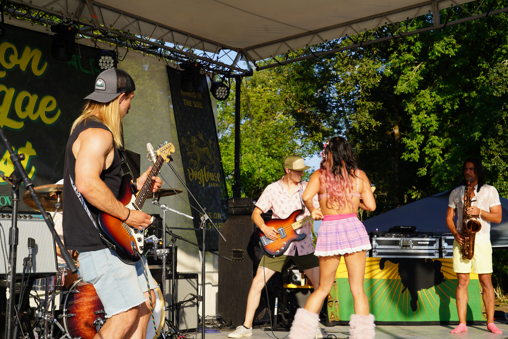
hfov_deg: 35.6
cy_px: 170
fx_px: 790
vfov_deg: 24.2
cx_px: 254
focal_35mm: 56
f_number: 9
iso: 100
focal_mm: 56
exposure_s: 1/125
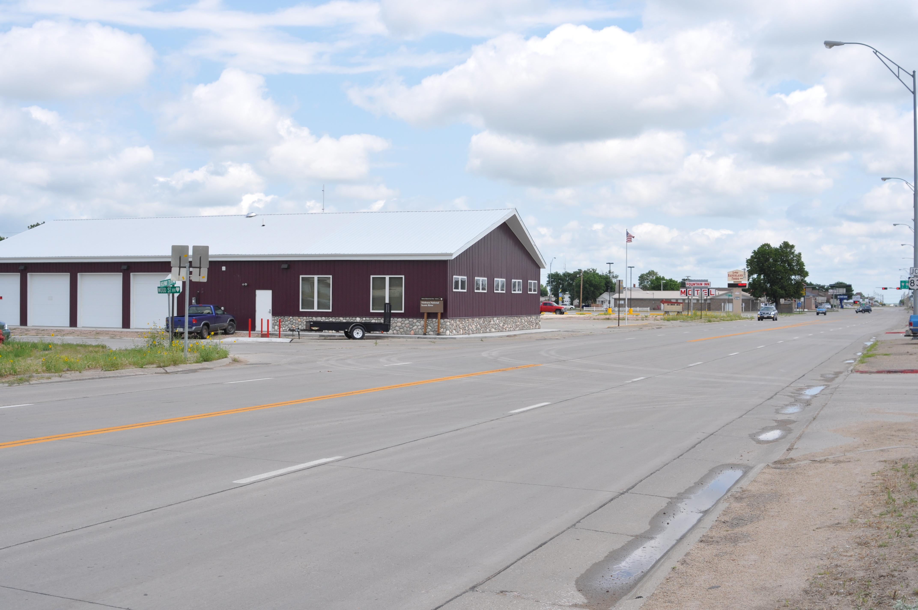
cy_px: 305
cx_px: 459
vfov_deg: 31.8
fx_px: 1070
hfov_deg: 46.4
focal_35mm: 42
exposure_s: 1/400
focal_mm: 28
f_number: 10
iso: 200
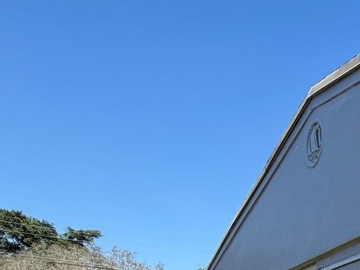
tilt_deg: +0.3
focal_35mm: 43
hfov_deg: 34.4
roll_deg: -1.0
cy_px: 356
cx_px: 439
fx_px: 447
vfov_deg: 27.7
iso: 40
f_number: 2.2
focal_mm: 2.22
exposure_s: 1/770
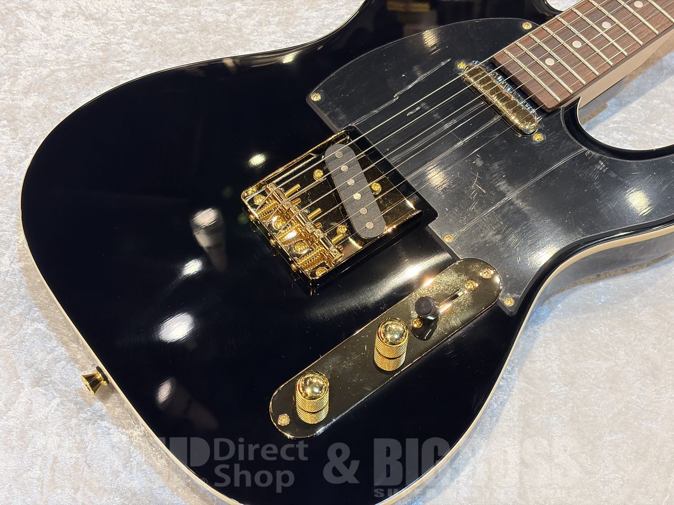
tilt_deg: -58.2
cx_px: 337
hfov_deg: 36.8
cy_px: 252
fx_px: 1012
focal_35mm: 52
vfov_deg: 28.0
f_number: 1.6
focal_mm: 5.96
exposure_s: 1/40
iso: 125
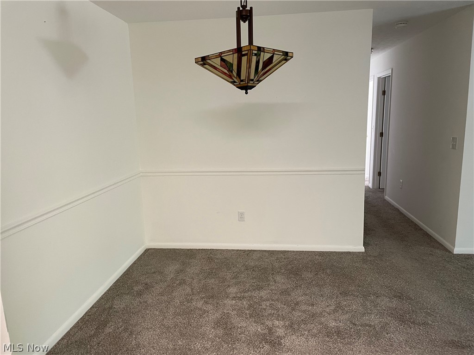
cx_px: 237
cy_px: 178
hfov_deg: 67.3
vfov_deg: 53.1
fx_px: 356
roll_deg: +2.0
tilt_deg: -10.4
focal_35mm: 26
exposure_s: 1/60
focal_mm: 4.2
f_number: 1.6
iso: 200
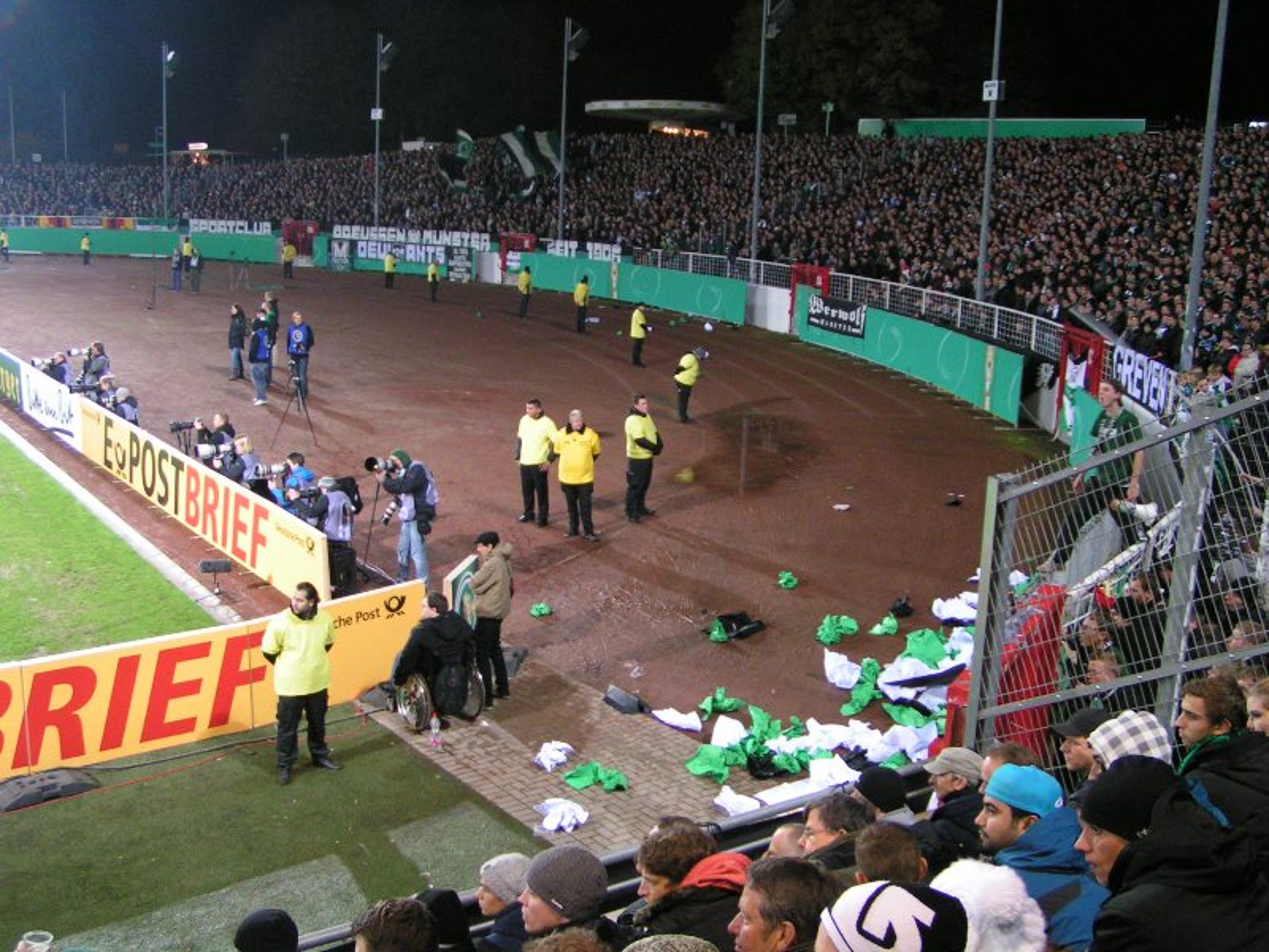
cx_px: 634
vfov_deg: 37.7
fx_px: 1393
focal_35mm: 38
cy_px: 476
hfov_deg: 49.0
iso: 200
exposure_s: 1/20
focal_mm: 5.8
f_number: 2.8
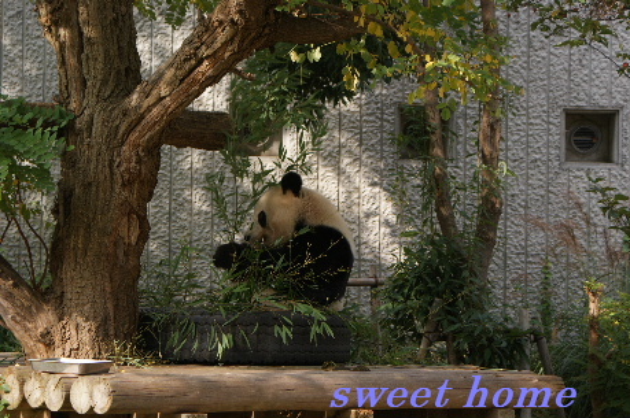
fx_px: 1836
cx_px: 315
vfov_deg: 13.0
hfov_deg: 19.5
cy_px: 209
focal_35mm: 105
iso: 100
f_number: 6.3
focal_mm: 70
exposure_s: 1/125
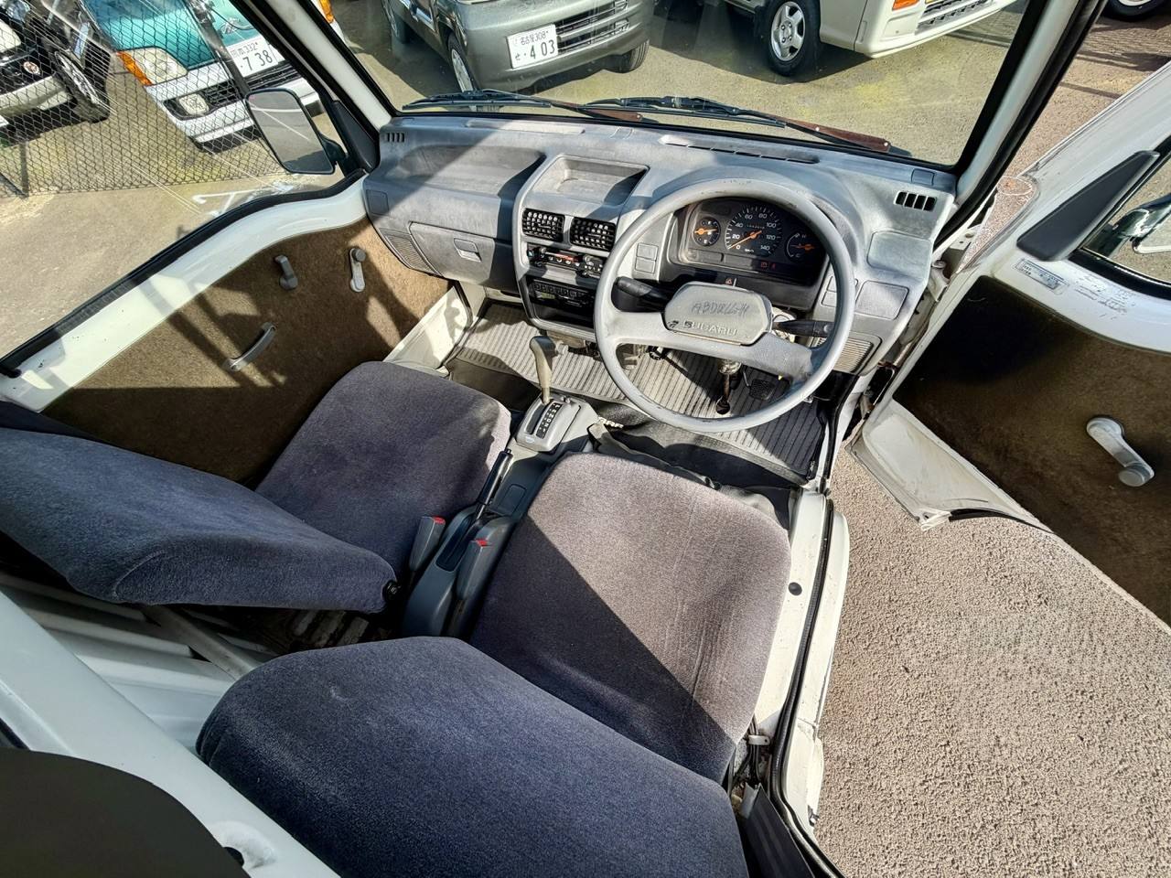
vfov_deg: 85.7
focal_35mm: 14
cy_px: 439
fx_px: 474
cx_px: 586
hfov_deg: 102.1
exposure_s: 1/502
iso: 40
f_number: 2.2
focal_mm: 2.22
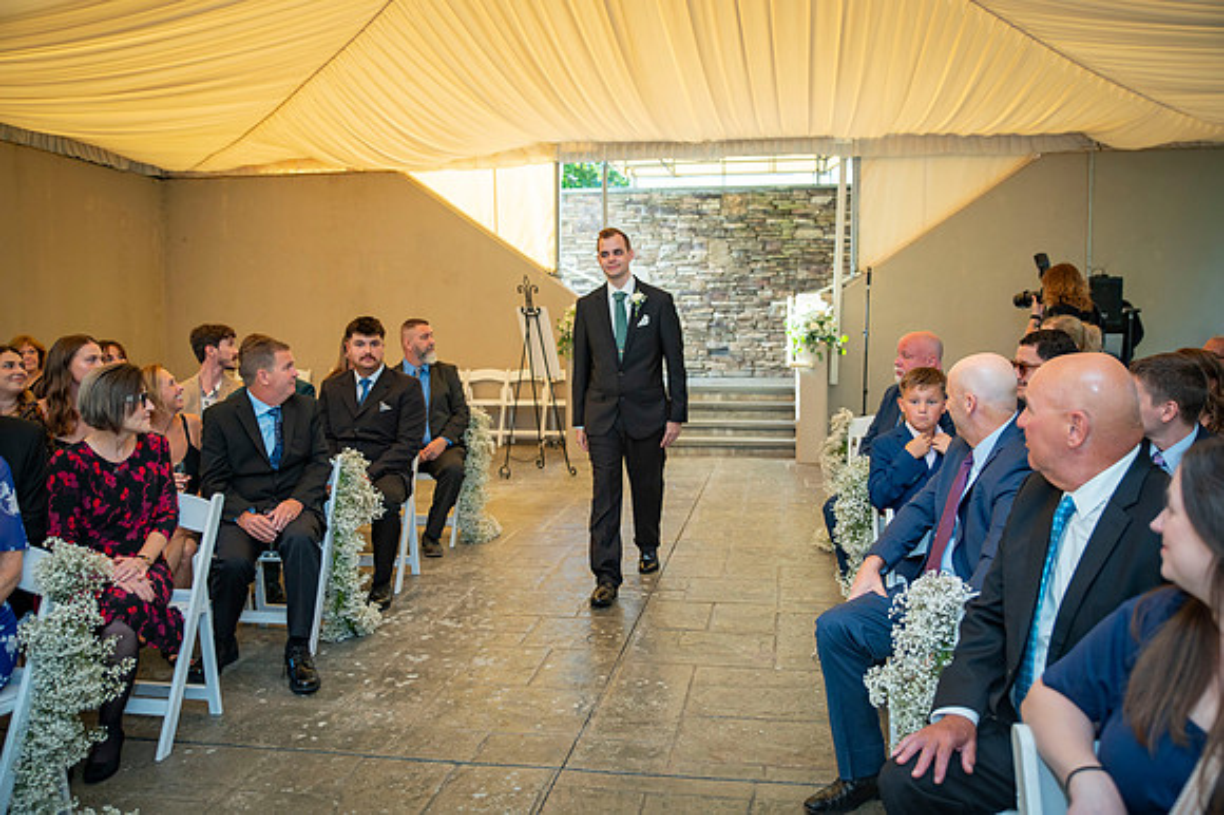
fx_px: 1089
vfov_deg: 41.0
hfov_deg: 58.7
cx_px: 612
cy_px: 408
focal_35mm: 32
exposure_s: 1/1250
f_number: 2.8
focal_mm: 31
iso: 800
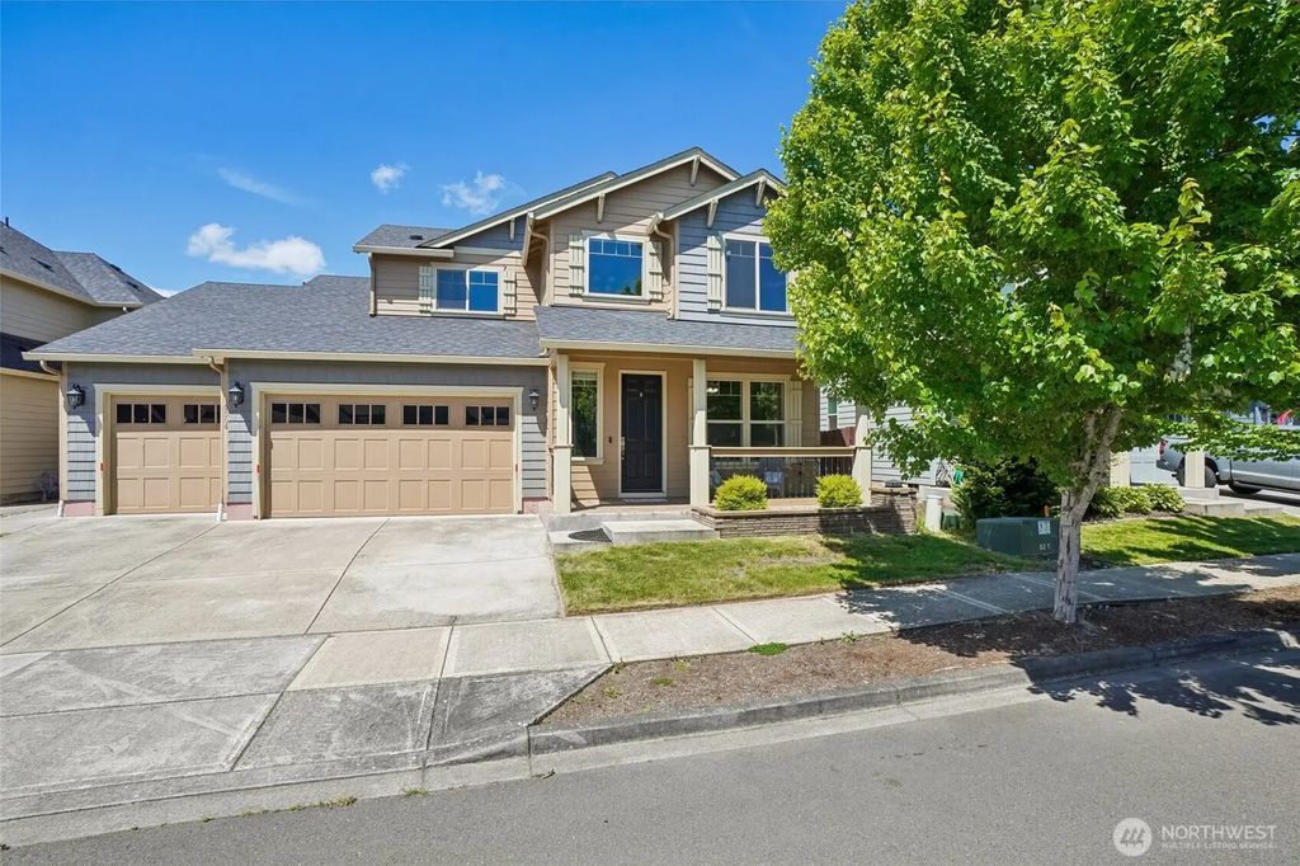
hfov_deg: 96.8
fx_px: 578
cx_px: 650
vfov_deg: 73.7
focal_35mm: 16
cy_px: 433
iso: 400
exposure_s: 1/800
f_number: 8
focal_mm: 16
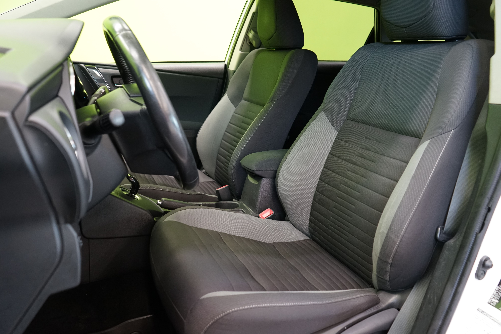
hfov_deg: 65.5
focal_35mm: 28
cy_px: 167
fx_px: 390
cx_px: 250
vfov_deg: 46.4
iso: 2000
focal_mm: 28
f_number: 5
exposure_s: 1/20
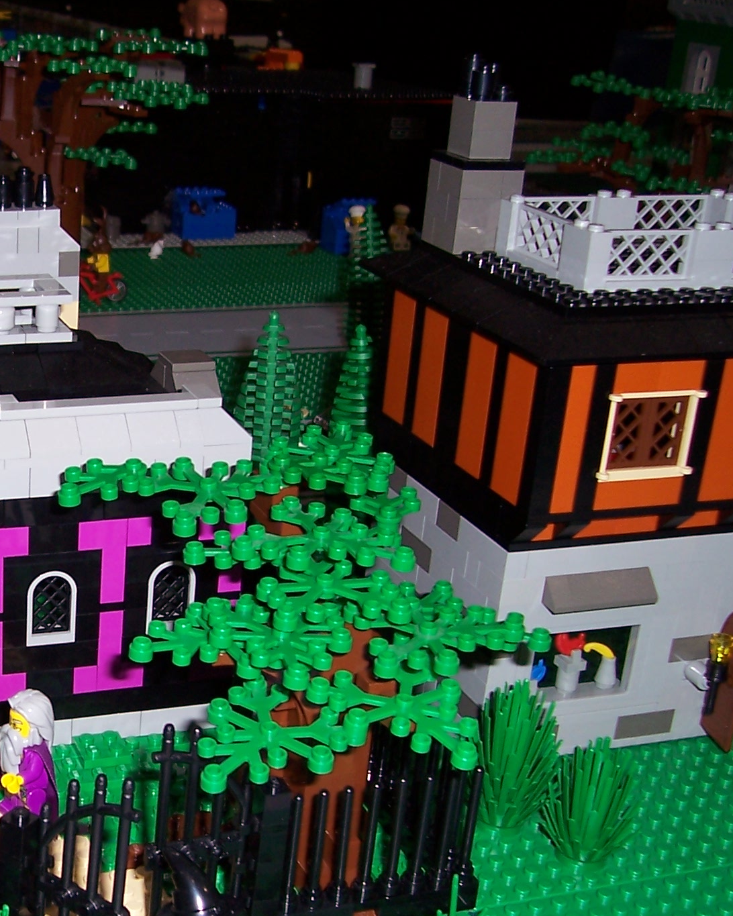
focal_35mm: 56
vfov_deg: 33.4
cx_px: 0
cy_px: 565
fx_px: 1519
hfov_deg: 25.8
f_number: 2.7
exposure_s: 1/60
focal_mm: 5.6
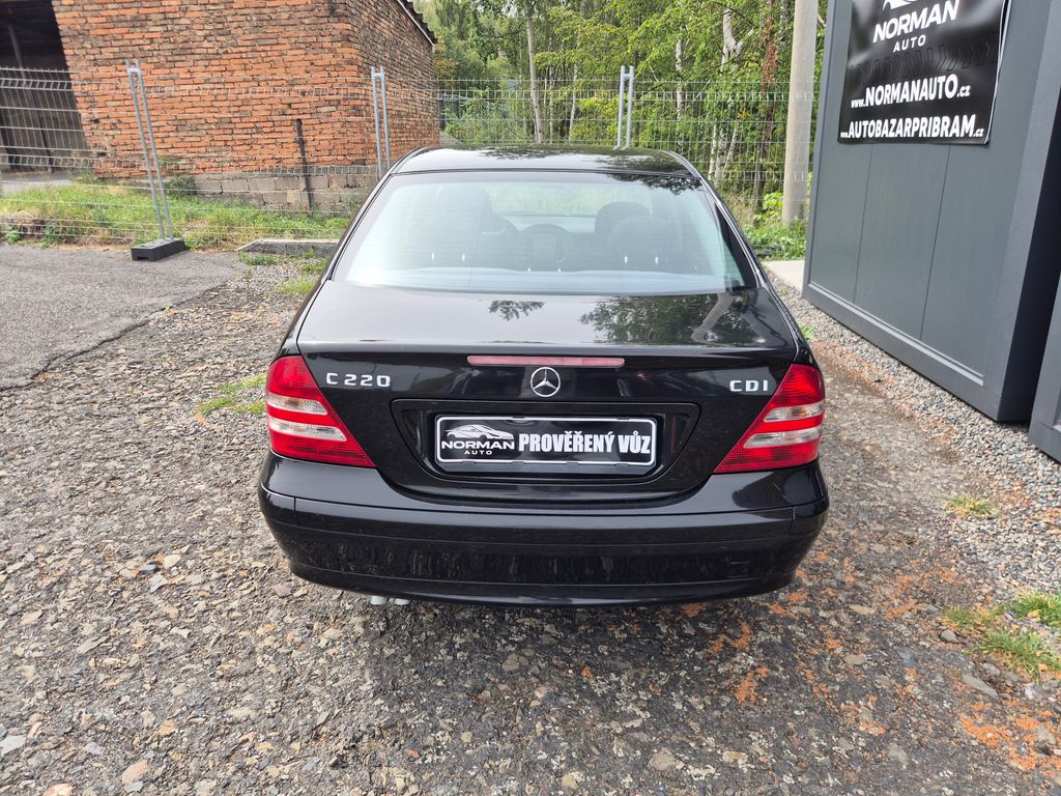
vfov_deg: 58.9
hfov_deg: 73.9
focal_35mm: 23
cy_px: 398
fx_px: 705
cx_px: 530
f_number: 1.8
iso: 25
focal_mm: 5.4
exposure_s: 1/518
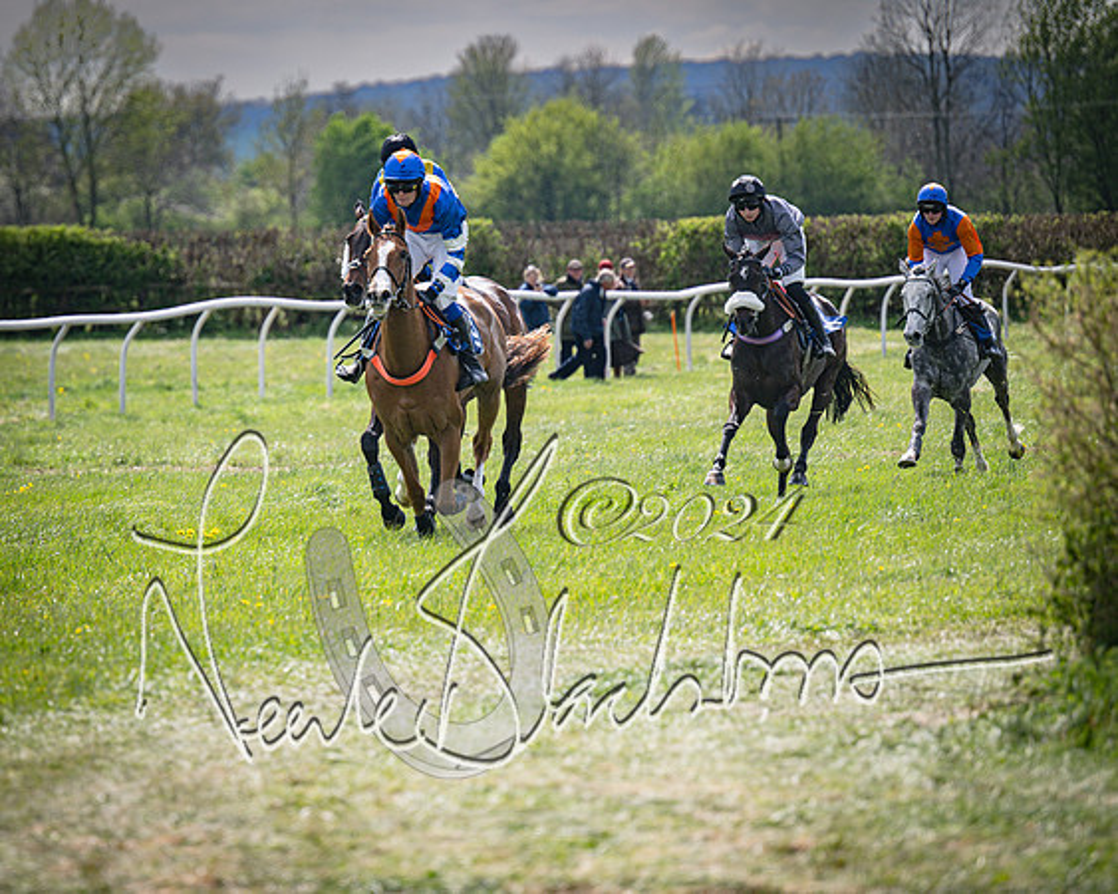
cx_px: 345
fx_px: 9439
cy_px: 424
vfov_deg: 5.4
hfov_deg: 6.8
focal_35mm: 285
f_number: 4
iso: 200
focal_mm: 220
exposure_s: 1/2500
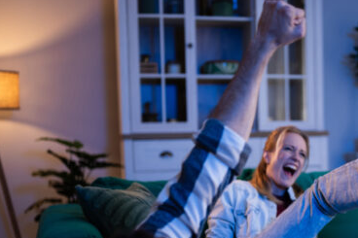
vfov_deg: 18.3
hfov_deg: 26.9
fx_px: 726
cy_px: 221
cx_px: 308
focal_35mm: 73
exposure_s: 1/250
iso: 400
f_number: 1.2
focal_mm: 35
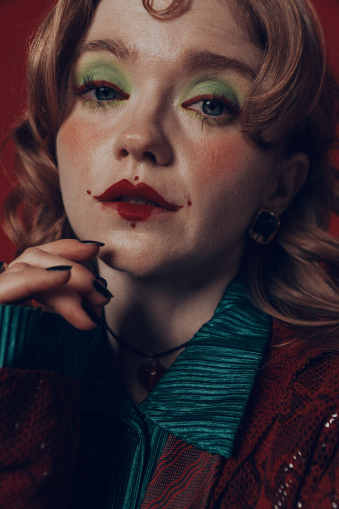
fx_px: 551
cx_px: 170
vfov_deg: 49.6
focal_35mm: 39
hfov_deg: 34.2
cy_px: 254
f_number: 4.5
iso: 1250
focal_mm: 26
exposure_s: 1/200
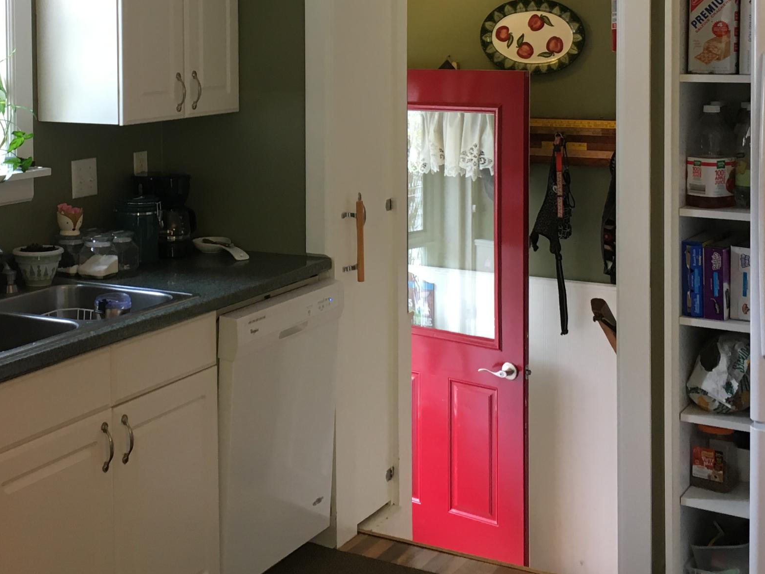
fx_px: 1237
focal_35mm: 56
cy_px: 97
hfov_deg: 34.0
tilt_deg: -2.2
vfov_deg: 25.5
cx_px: 240
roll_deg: +0.0
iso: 50
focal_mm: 4.15
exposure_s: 1/30
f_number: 2.2
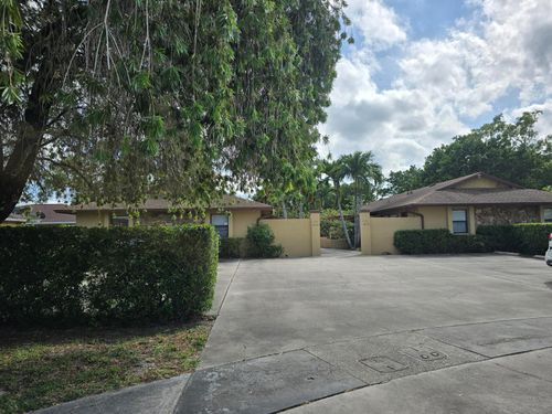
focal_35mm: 23
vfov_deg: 58.9
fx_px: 367
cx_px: 276
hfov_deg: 73.9
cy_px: 207
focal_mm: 6.3
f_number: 1.7
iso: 12
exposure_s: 1/1610
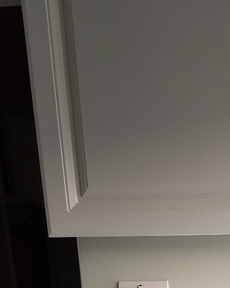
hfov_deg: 26.9
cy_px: 308
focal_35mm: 55
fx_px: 468
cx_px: 197
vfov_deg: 30.9
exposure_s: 1/50
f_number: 1.7
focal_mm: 4.2
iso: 160
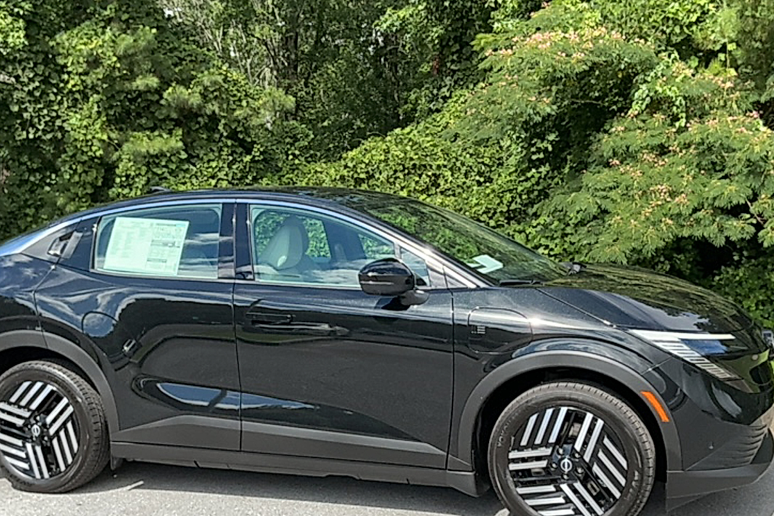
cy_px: 321
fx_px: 860
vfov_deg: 33.2
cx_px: 364
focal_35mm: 40
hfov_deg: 48.4
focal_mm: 3
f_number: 1.8
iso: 25
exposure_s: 1/1250
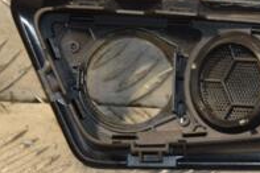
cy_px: 81
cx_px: 374
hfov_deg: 6.7
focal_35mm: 302
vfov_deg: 4.5
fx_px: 2179
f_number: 5.3
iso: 800
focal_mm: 66
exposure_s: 1/100
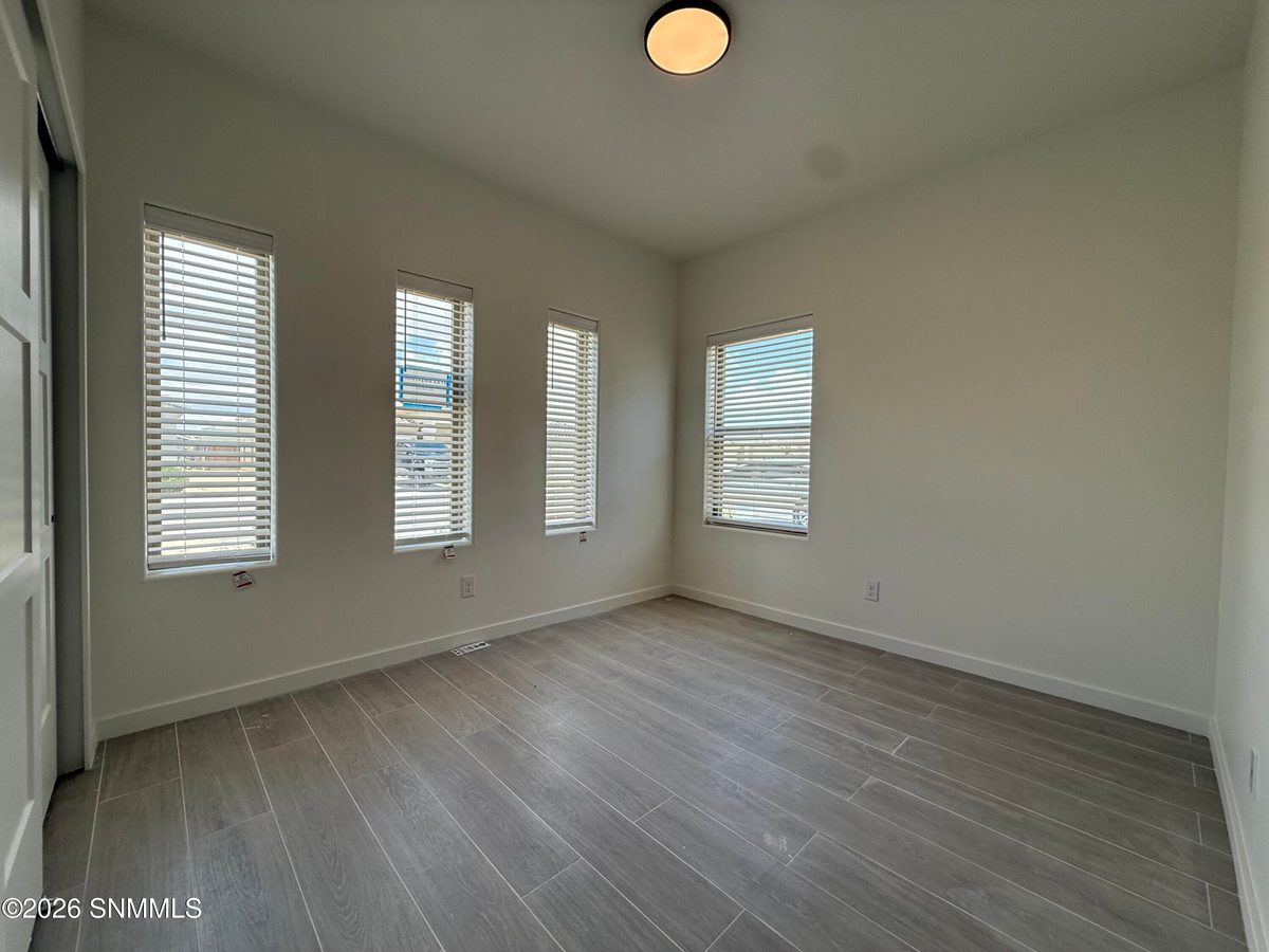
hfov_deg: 102.1
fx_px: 513
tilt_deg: -1.5
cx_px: 634
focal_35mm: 14
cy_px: 476
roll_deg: -1.3
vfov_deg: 85.7
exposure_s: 1/280
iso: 64
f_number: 2.2
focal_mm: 2.22
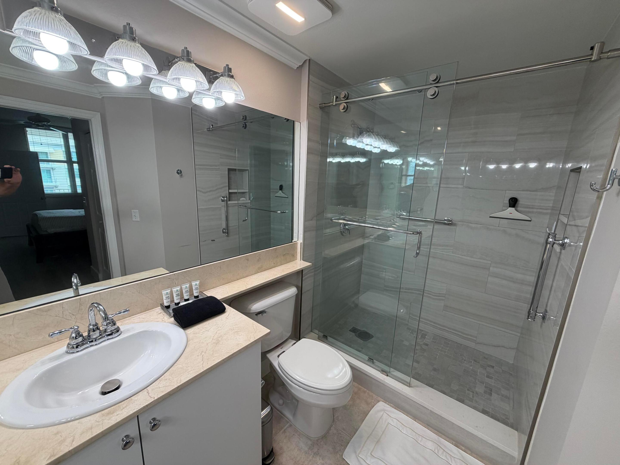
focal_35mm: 14
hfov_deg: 102.1
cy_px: 232
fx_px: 251
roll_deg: -1.3
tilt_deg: -12.4
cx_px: 310
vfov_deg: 85.7
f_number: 2.2
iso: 100
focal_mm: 2.22
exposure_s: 1/120
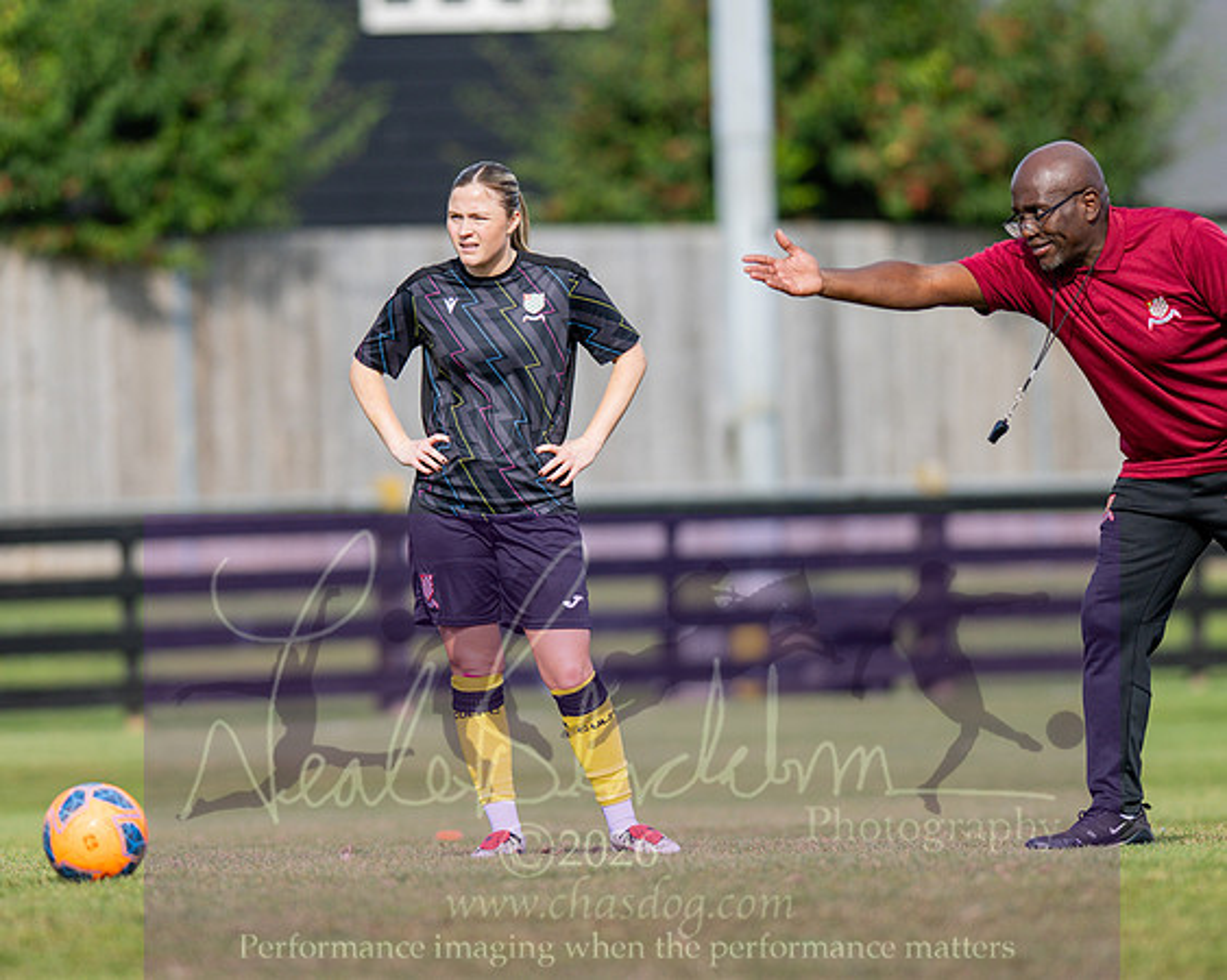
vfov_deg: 3.1
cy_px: 490
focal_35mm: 507
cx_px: 490
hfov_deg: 3.8
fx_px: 18405
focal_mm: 300
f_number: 2.8
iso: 125
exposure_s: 1/1600
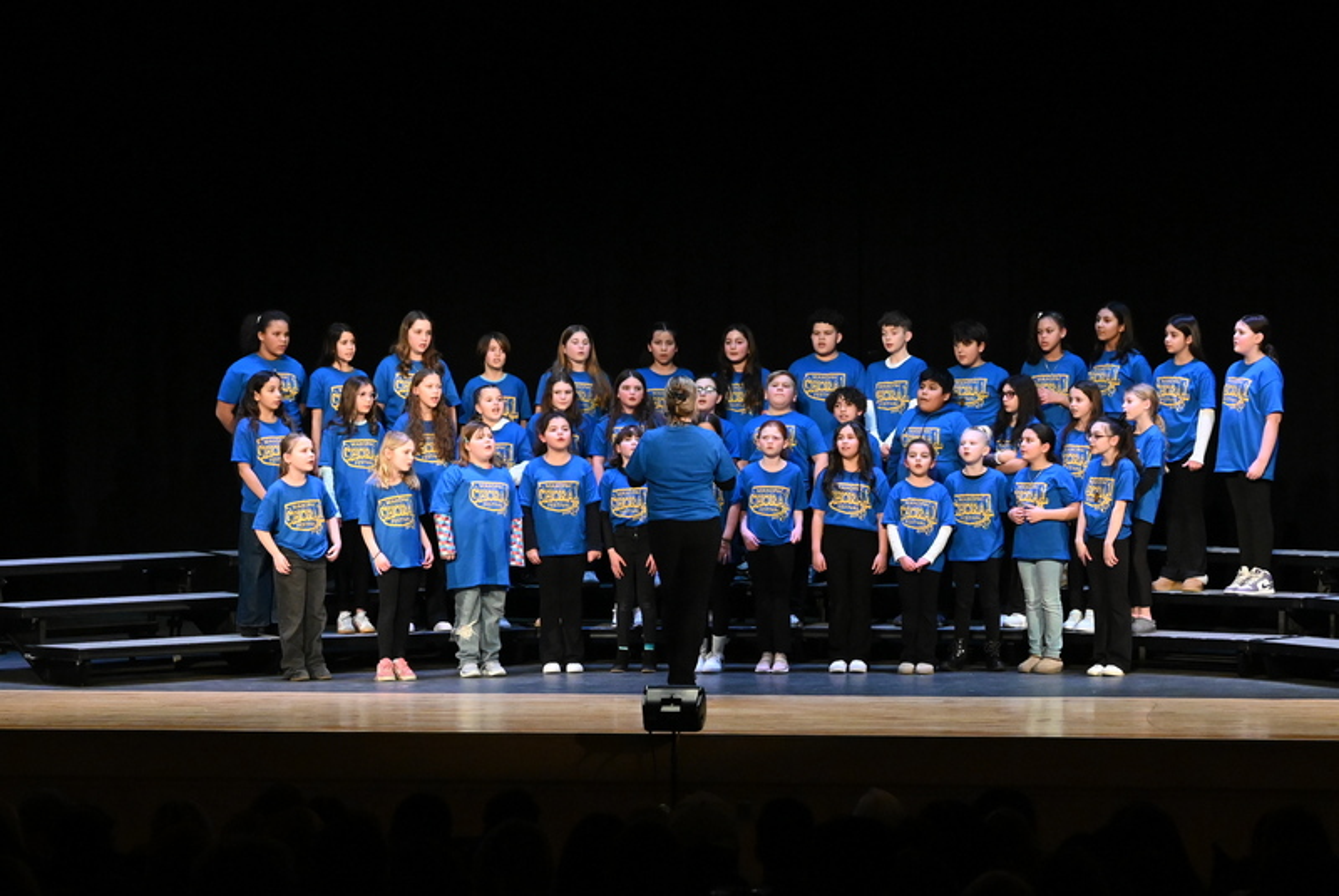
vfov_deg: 11.9
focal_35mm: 115
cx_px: 670
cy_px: 448
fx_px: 4281
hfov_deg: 17.8
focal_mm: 77
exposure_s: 1/320
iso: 10000
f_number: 8
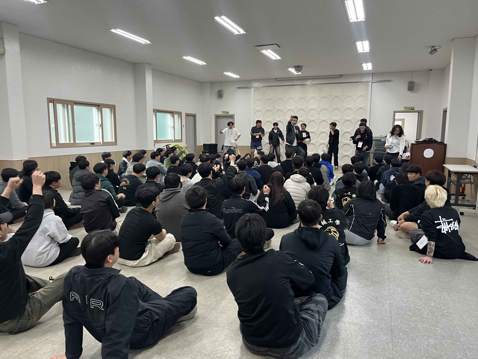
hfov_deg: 67.3
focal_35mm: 26
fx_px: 359
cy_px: 180
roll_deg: -0.2
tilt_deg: -7.4
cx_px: 239
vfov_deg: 53.1
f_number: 1.6
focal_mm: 5.1
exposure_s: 1/60
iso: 125
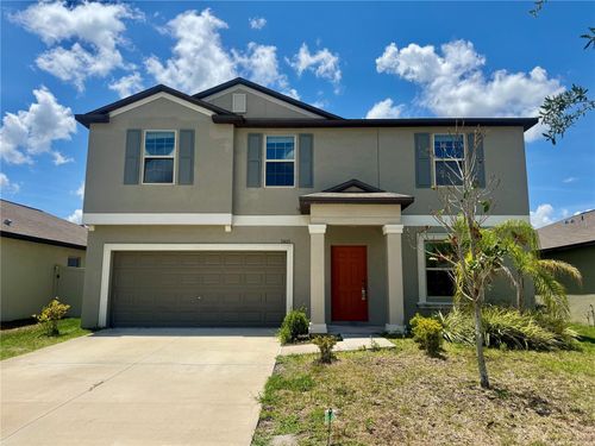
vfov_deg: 56.8
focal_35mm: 24
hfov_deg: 71.6
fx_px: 413
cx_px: 298
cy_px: 223
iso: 80
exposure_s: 1/7092
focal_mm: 6.76
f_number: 1.78
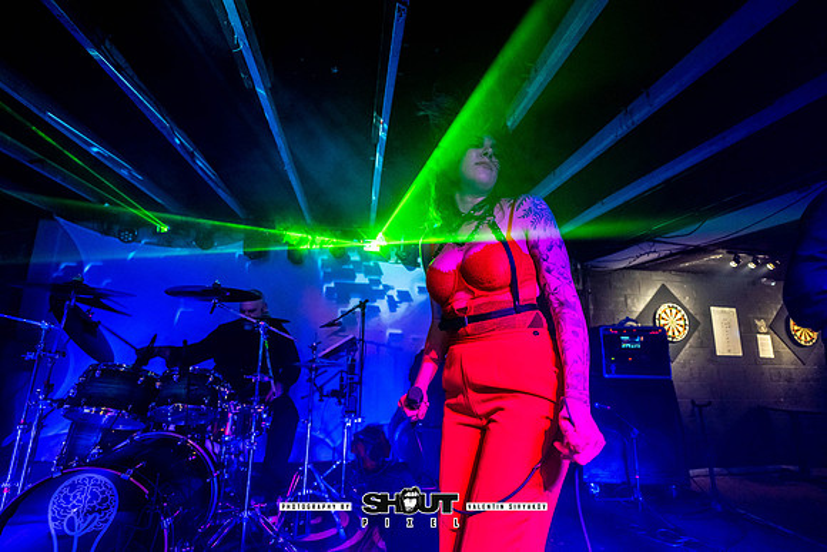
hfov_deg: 104.2
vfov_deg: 81.2
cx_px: 414
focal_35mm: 14
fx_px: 322
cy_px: 276
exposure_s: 1/250
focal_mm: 14
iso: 3200
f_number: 2.8
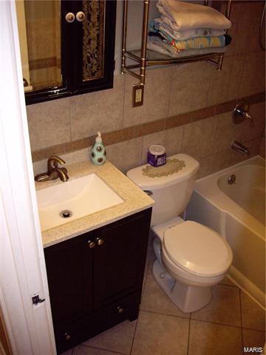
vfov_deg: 49.0
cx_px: 133
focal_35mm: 38
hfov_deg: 37.7
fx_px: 389
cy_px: 178
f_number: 2.7
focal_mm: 6.2
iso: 200
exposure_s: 1/40
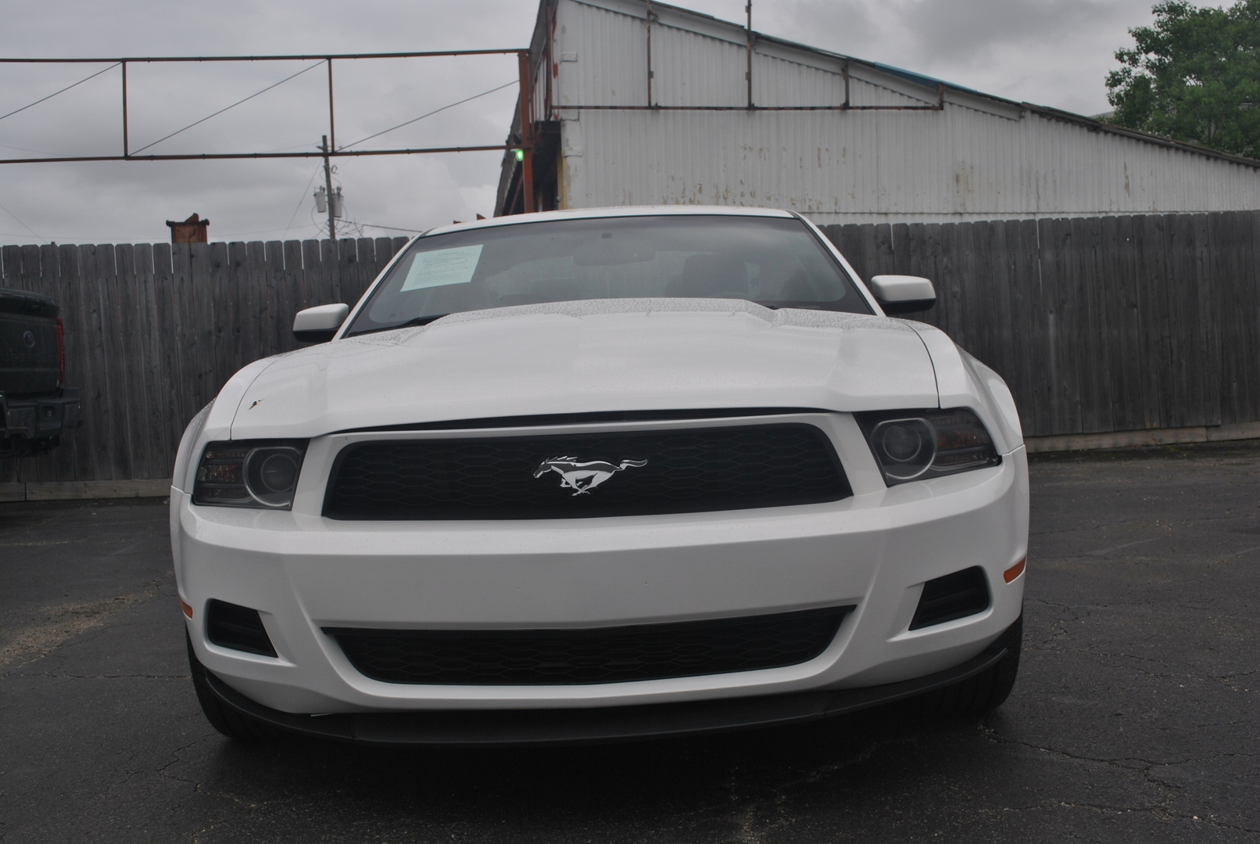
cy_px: 422
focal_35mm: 39
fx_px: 1367
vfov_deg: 34.3
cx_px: 630
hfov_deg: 49.5
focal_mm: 26
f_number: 8
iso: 100
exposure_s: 1/250
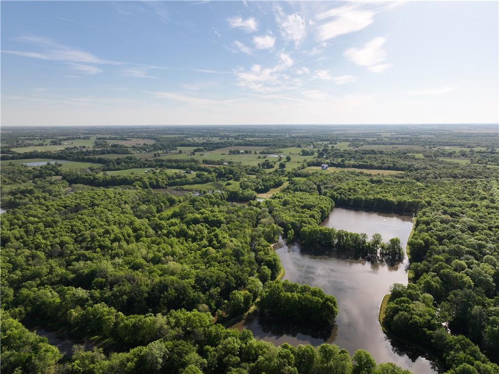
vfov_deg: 56.8
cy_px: 187
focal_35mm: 24
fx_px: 346
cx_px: 250
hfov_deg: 71.6
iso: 160
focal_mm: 12.29
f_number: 2.8
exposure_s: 1/3200
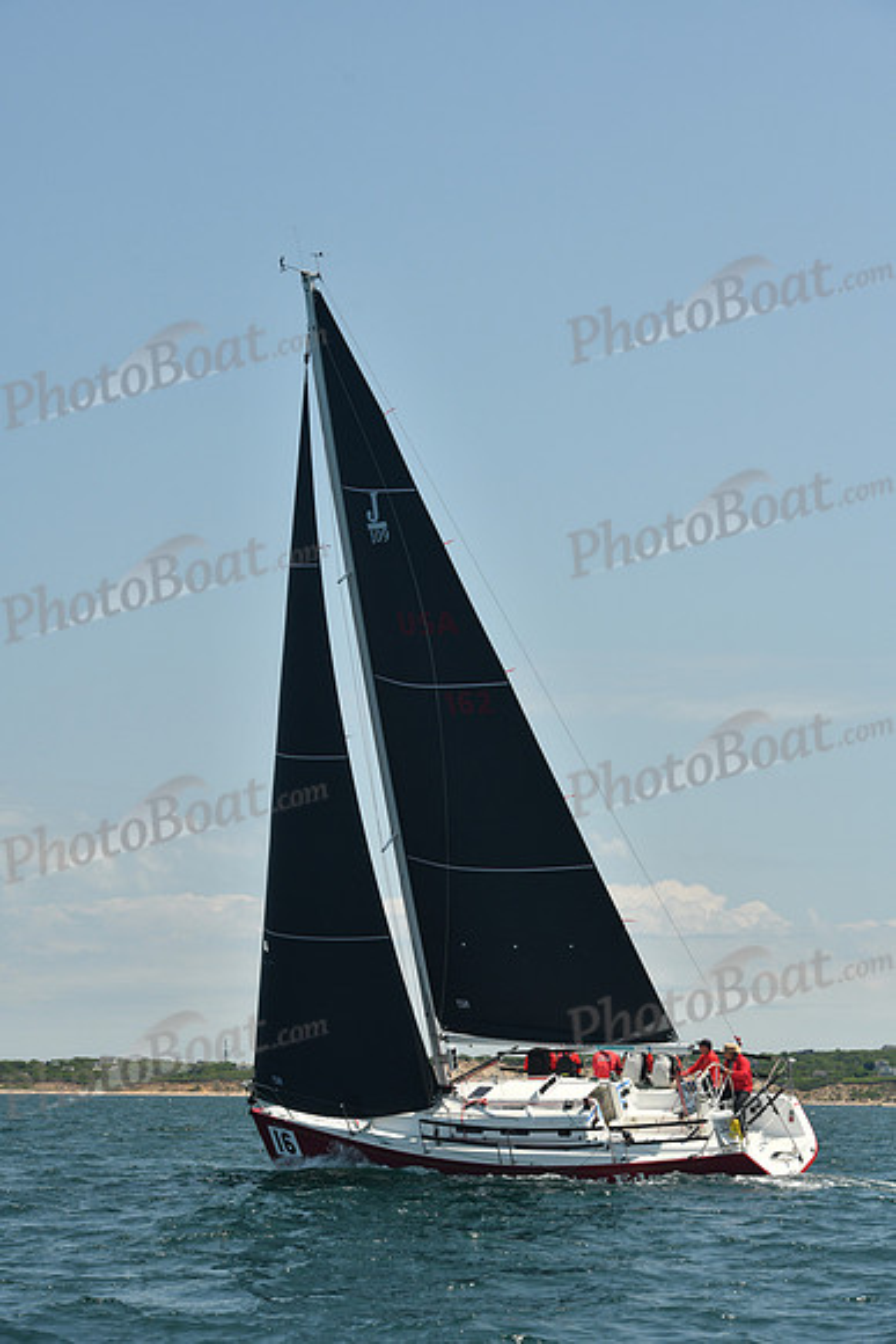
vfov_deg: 20.8
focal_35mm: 98
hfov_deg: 14.0
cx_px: 448
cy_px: 672
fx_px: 3656
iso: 320
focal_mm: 98
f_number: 7.1
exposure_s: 1/640
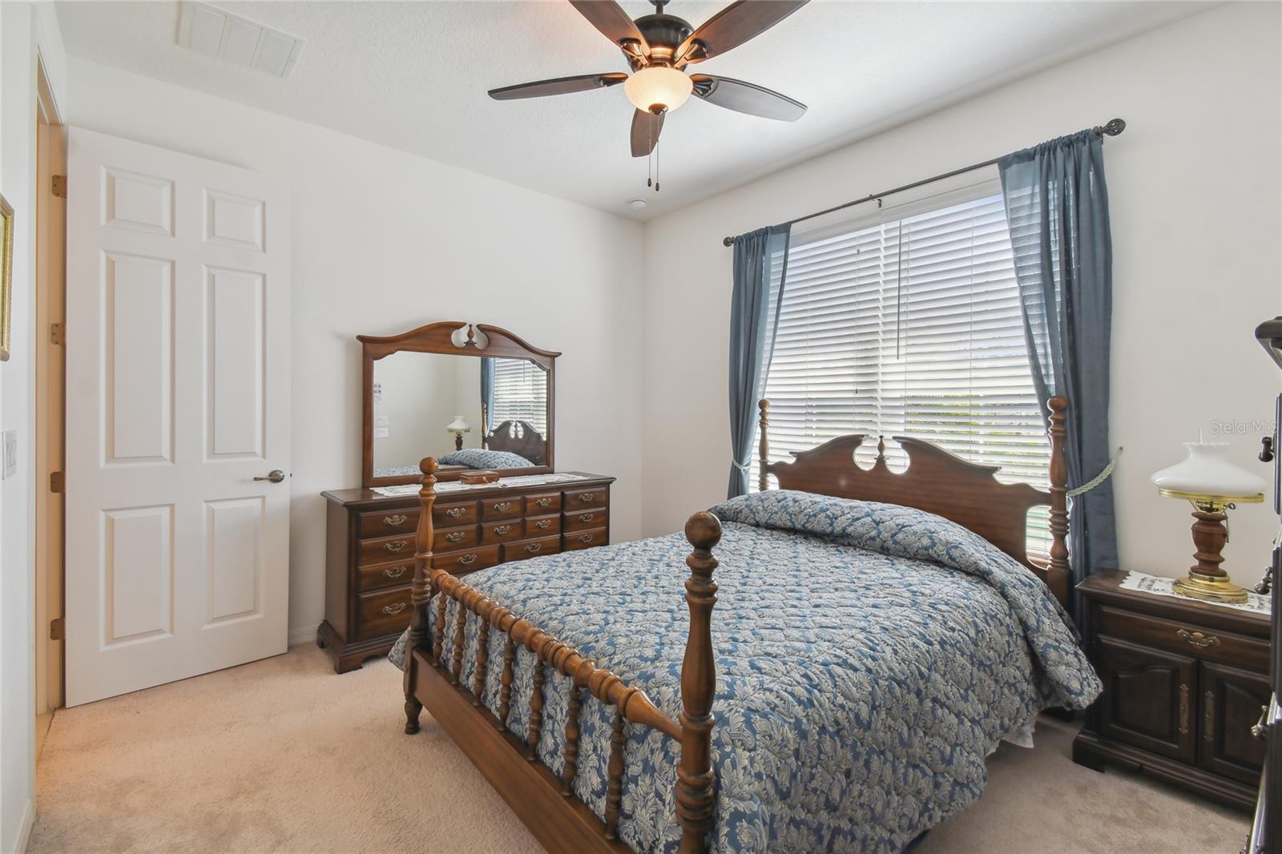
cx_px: 641
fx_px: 534
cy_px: 427
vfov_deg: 77.3
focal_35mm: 15
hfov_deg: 100.4
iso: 100
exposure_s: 1/30
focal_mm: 10
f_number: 7.1
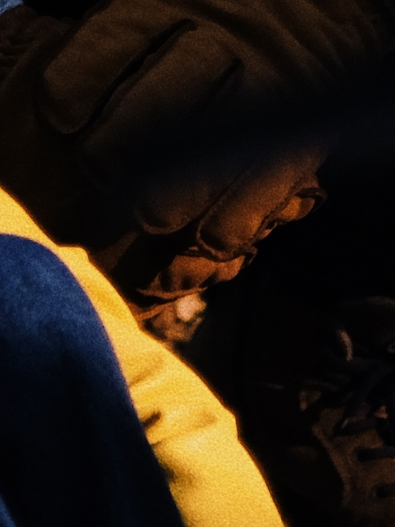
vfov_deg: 6.0
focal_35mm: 317
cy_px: -646
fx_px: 4823
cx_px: 34
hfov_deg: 4.7
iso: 1000
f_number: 1.8
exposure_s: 1/125
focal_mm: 32
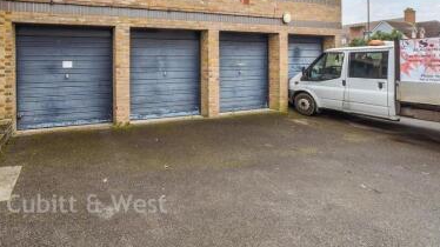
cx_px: 164
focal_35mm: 20
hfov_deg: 84.9
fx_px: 233
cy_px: 76
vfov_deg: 54.3
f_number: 8
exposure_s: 1/50
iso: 160
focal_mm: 10
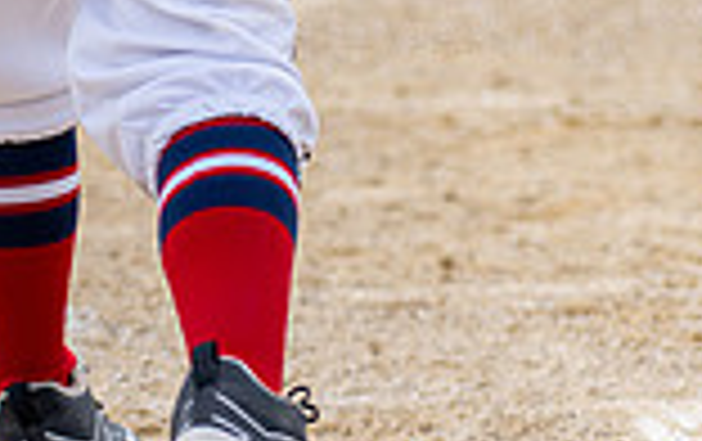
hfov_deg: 4.5
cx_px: 439
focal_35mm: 470
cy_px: -652
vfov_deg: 2.8
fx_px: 9005
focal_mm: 95
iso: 160
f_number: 2.8
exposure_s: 1/2000
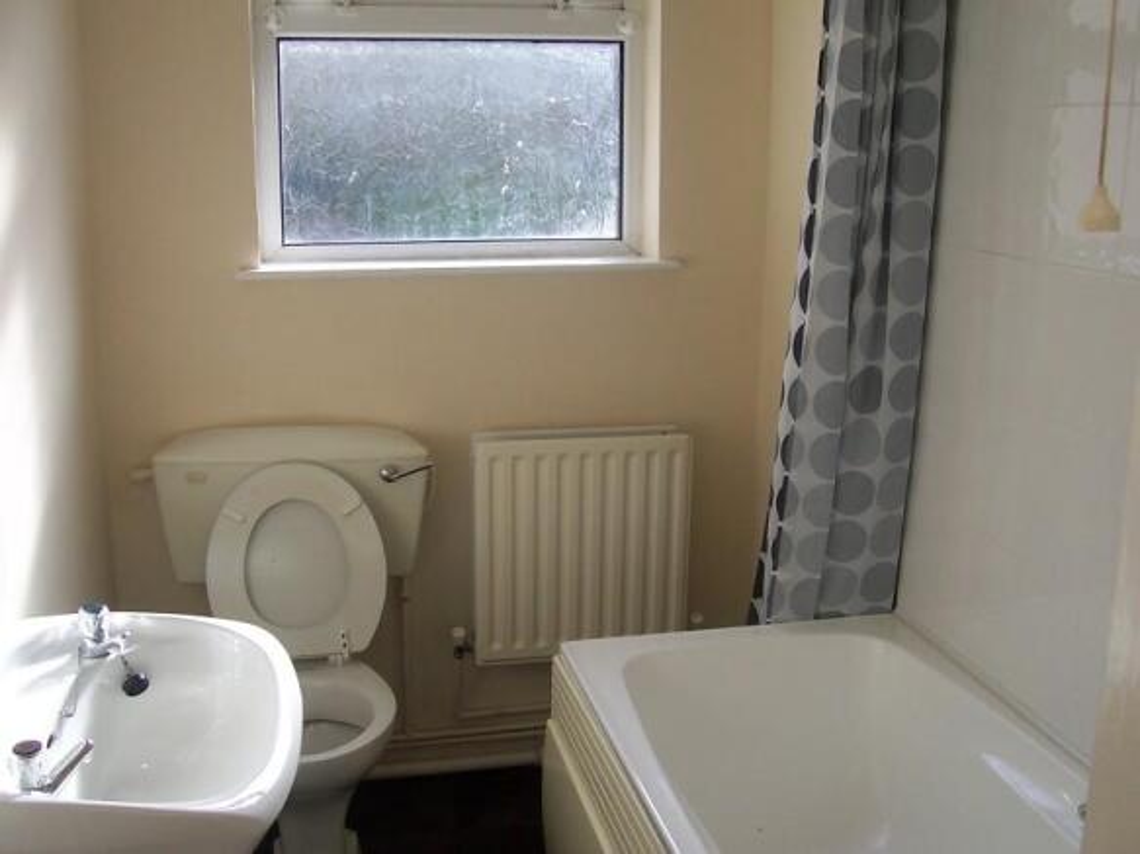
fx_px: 1218
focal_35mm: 37
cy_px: 427
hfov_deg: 50.1
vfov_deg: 38.7
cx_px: 570
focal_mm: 5.6
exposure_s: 1/180
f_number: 2.8
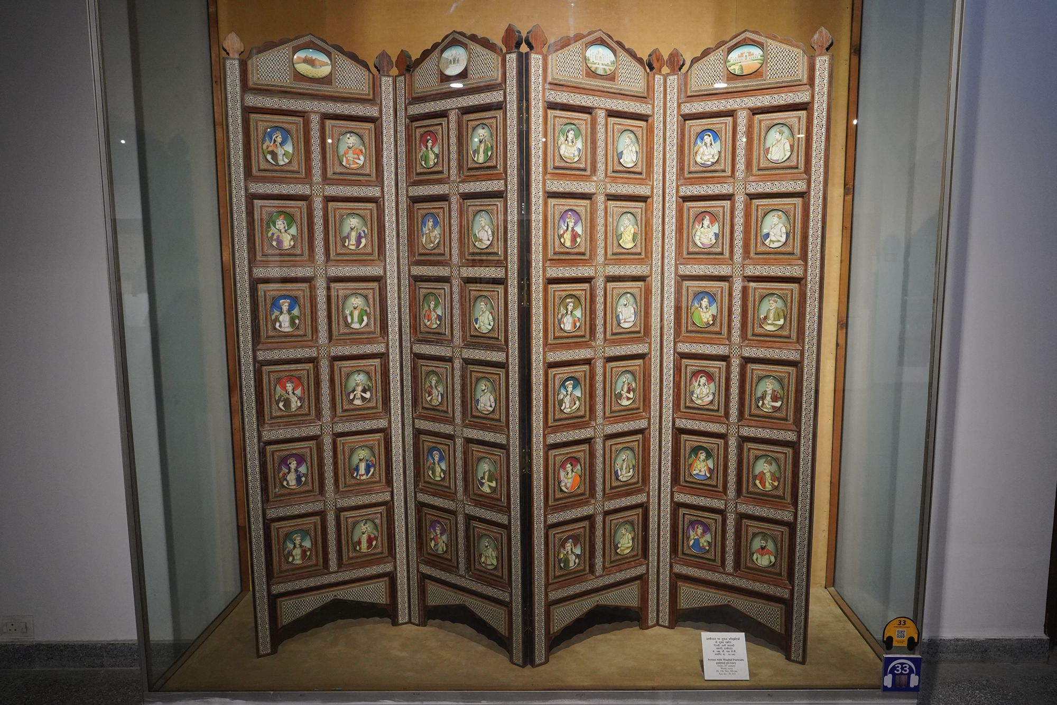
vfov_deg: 53.1
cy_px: 352
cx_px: 528
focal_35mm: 24
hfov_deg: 73.7
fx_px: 705
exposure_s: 1/80
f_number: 7.1
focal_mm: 24
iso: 3200
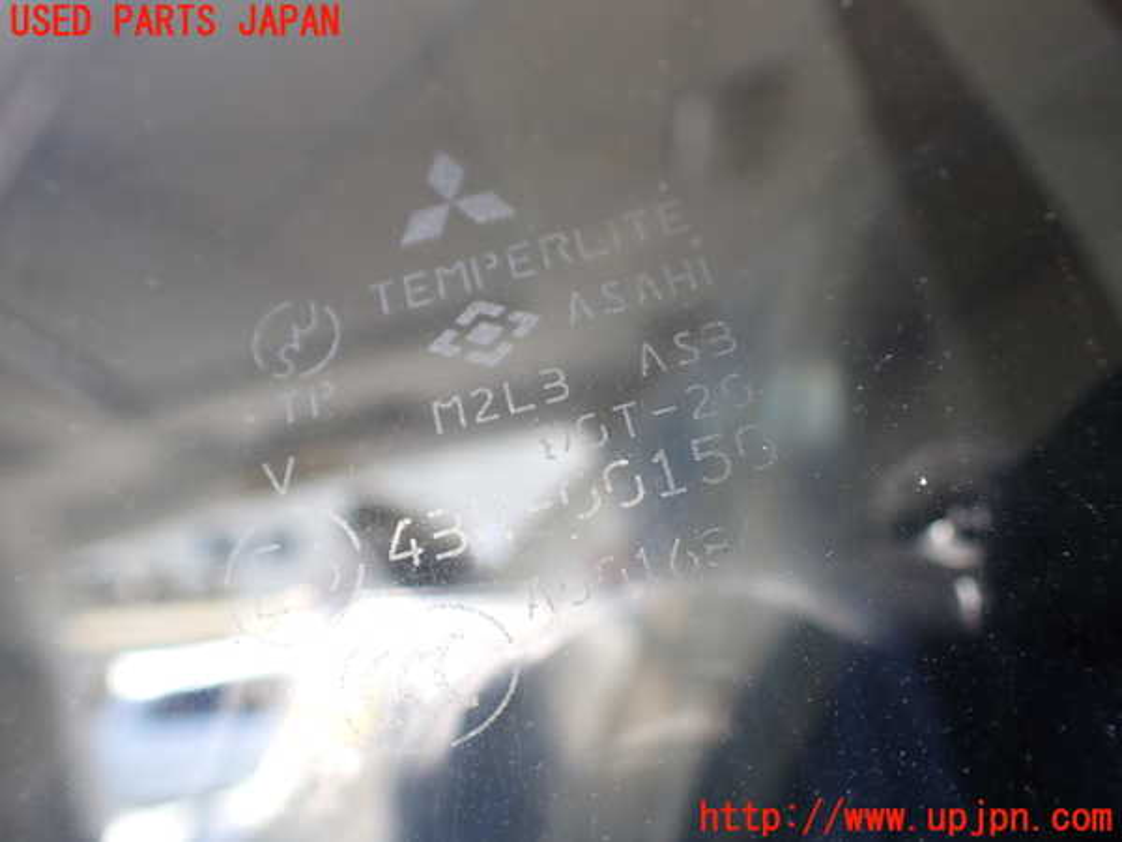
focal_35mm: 30
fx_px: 972
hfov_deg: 60.0
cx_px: 561
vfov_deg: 46.8
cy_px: 421
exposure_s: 1/125
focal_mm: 5.4
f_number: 2.3
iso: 160
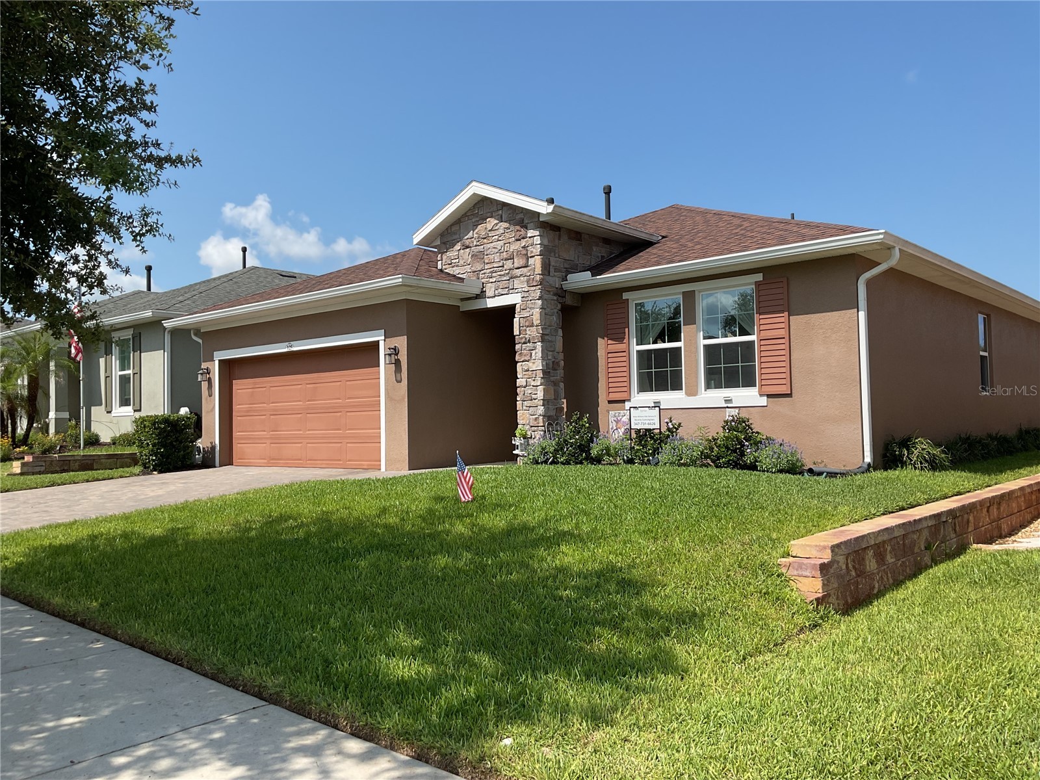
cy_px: 390
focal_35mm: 29
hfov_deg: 61.7
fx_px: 871
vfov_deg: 48.2
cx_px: 520
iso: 16
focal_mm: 3
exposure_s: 1/1848
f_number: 1.8
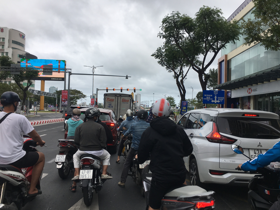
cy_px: 105
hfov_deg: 61.7
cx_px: 140
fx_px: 235
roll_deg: -1.4
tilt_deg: +3.2
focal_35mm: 29
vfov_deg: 48.2
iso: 25
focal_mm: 4.15
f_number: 2.2
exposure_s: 1/509
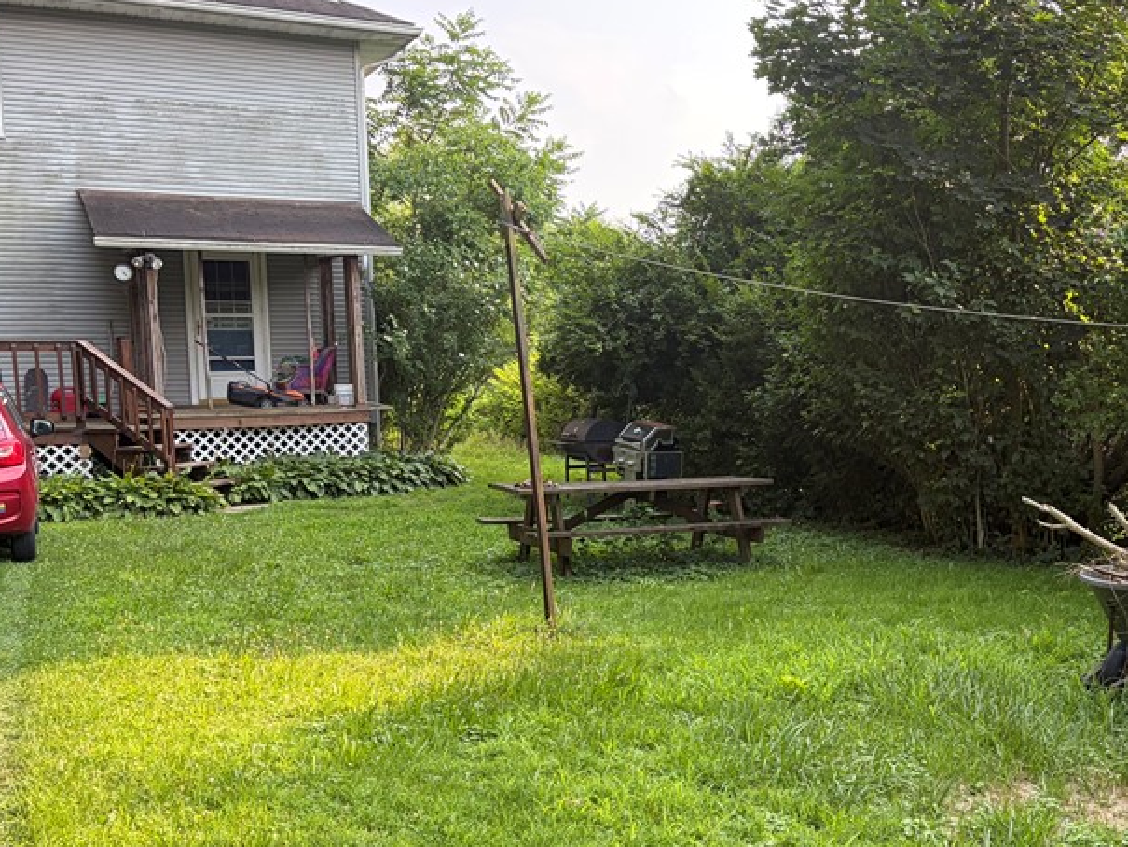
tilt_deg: -4.7
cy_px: 502
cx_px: 871
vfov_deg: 32.8
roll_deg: +0.7
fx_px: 1434
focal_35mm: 44
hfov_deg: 41.4
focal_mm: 5.96
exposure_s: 1/355
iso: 64
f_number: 1.6
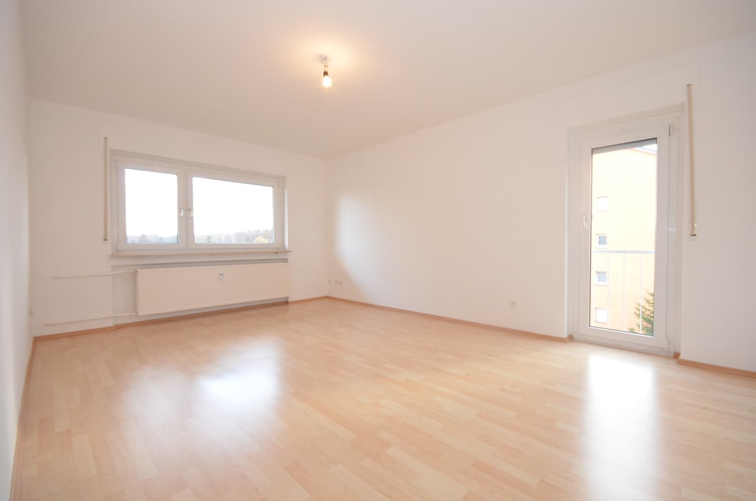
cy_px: 250
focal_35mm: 15
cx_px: 378
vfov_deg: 77.1
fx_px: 314
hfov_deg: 100.5
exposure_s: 1/60
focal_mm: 10
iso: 2500
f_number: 9
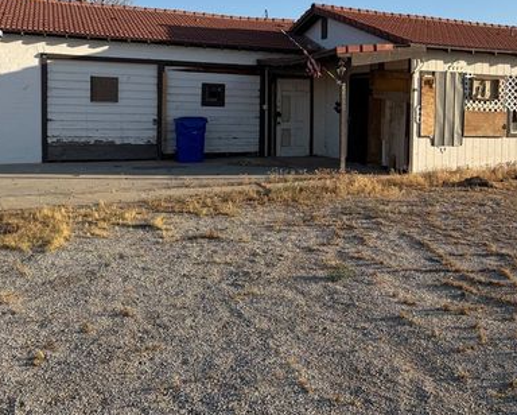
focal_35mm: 39
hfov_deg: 45.4
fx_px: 597
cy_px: 113
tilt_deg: -0.8
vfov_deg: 37.5
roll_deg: -0.4
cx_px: 378
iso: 80
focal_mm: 6.76
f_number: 1.78
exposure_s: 1/3279
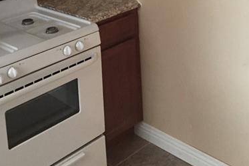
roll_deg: +3.2
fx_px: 429
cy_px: -36
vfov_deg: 20.4
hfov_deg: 32.4
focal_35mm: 62
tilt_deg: -10.5
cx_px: 134
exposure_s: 1/30
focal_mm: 4.15
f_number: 2.2
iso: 200
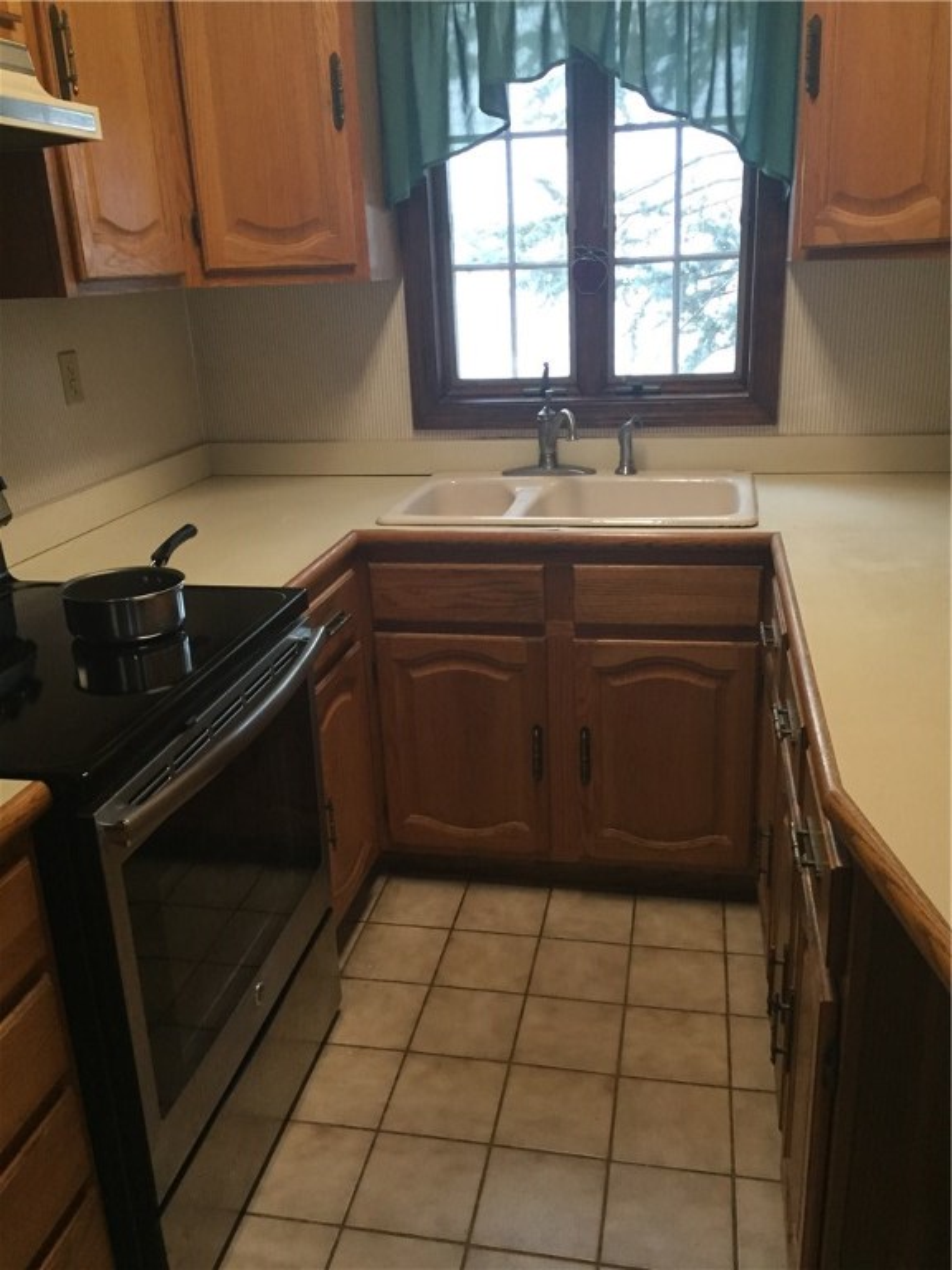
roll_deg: +2.5
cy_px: 635
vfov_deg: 61.7
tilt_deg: -18.6
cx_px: 476
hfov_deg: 48.2
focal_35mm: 29
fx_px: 1063
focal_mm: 4.15
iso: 200
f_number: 2.2
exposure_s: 1/30
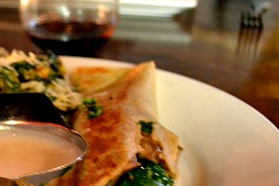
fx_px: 589
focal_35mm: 76
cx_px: 17
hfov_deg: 25.7
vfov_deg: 17.8
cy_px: 148
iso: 3200
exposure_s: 1/1.6
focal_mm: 26
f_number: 4.2
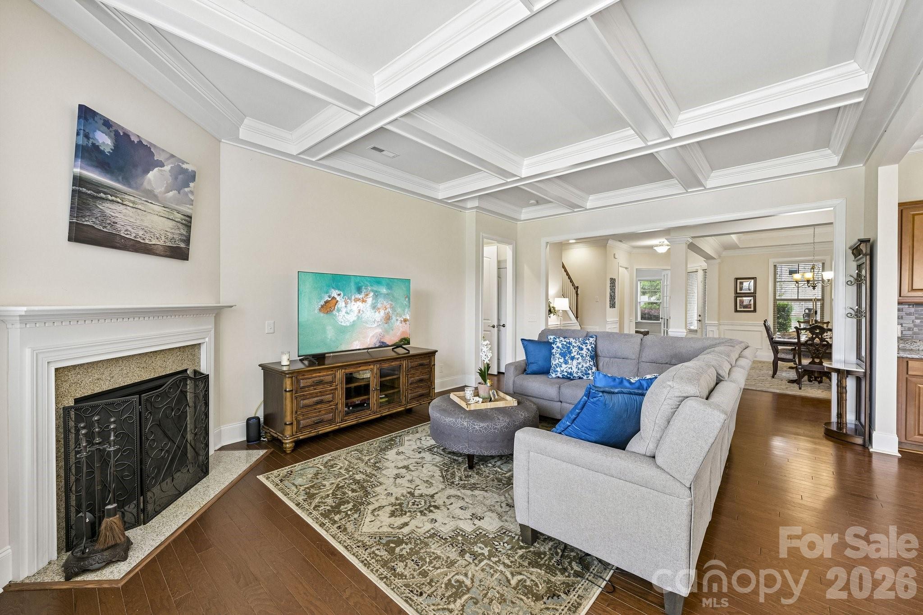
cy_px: 308
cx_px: 462
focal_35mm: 14
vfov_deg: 81.2
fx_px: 359
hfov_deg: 104.3
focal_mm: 14
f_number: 8
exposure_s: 1/13
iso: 400
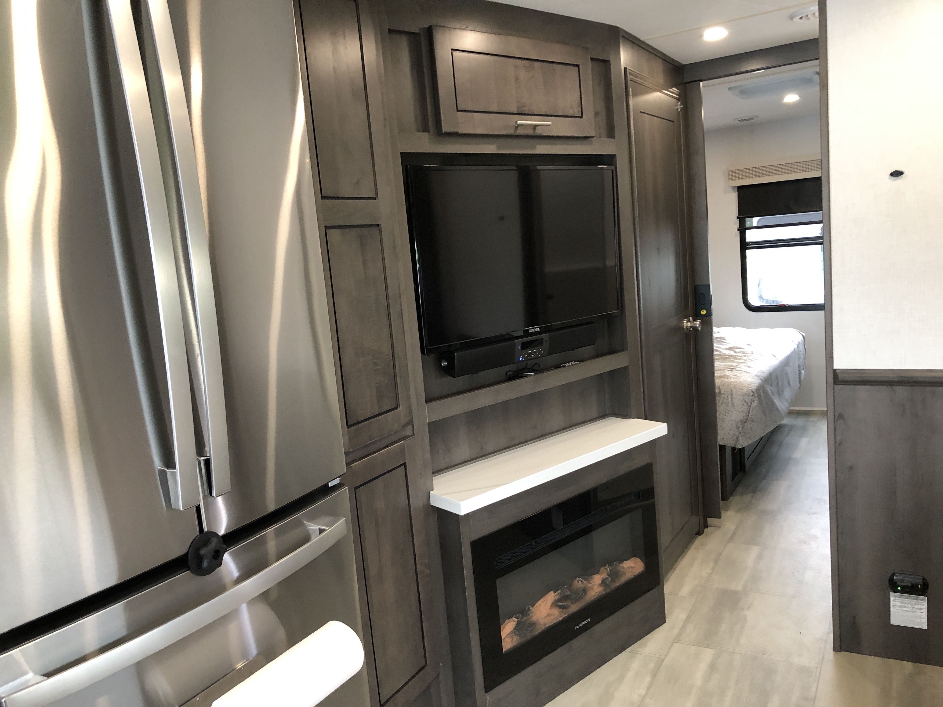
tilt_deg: -8.8
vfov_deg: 49.7
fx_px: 763
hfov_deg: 63.4
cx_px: 472
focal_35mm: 28
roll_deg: +4.7
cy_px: 354
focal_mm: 3.99
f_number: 1.8
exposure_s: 1/15
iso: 64
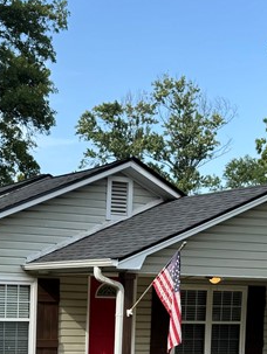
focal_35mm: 81
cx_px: 11
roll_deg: -1.0
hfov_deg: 17.9
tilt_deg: -6.5
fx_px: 831
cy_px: 386
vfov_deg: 22.8
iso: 80
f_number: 1.78
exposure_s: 1/1395
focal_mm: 6.76
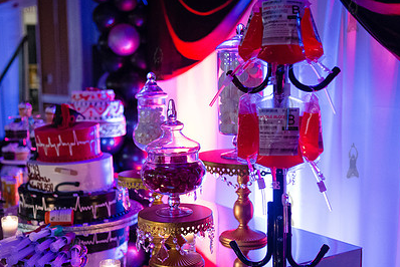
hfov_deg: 38.7
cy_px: 160
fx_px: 567
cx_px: 158
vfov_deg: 26.5
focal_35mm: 51
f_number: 2.8
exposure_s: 1/200
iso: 4000
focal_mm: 35
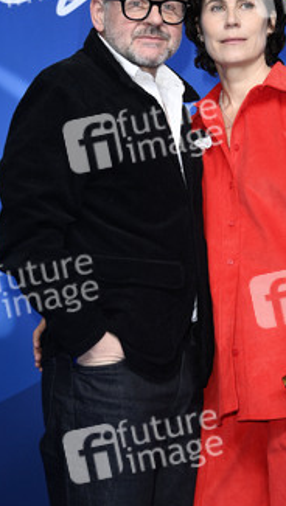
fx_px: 1587
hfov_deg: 10.3
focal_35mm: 118
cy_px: 214
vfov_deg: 18.1
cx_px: 188
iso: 1250
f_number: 5.6
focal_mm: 92
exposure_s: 1/250
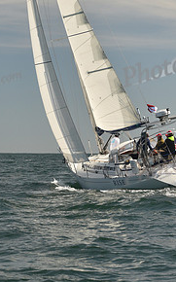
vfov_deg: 13.1
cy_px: 25
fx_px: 1221
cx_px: 72
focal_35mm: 159
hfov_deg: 8.2
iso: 250
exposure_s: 1/640
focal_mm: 78
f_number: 6.3
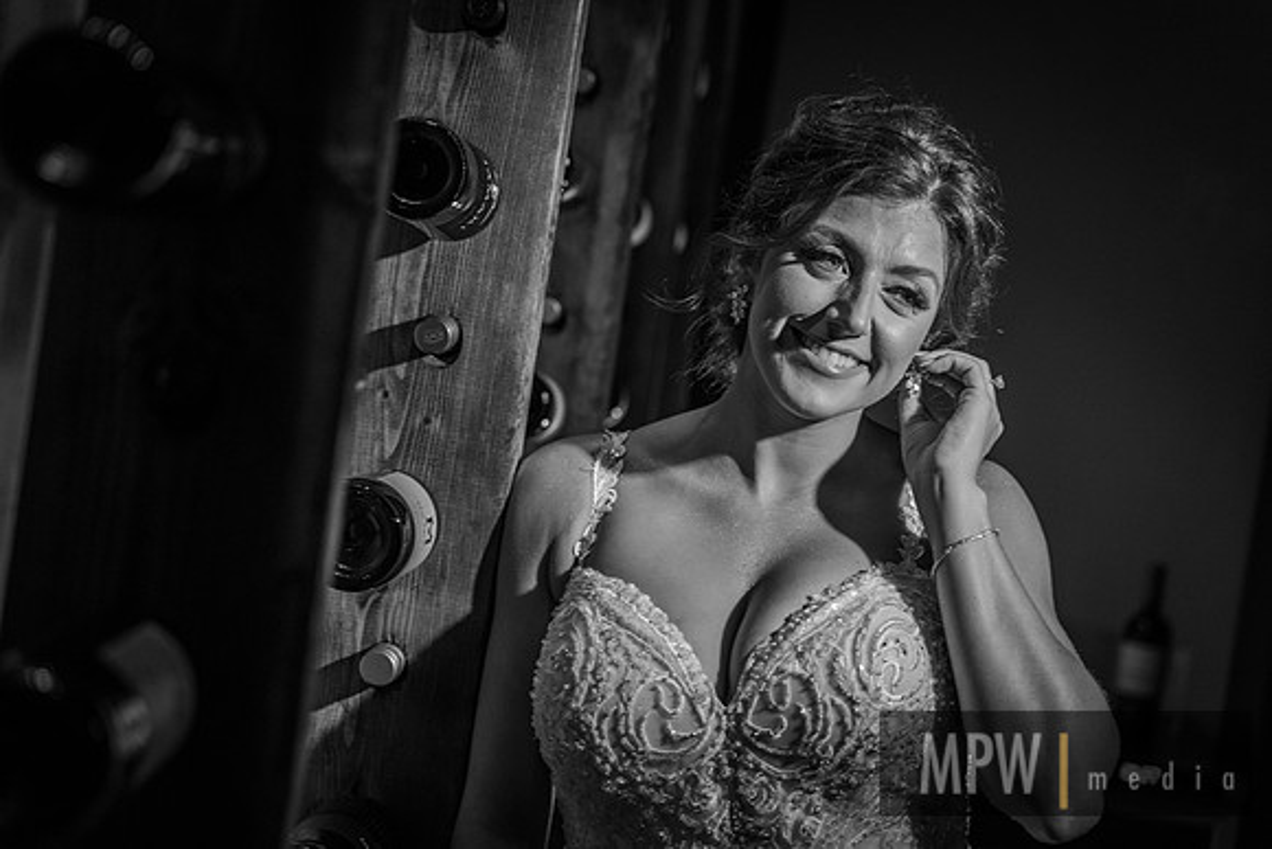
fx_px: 2650
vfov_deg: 18.2
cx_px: 636
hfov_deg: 27.0
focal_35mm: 75
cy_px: 424
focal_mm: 75
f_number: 4
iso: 2000
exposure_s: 1/100
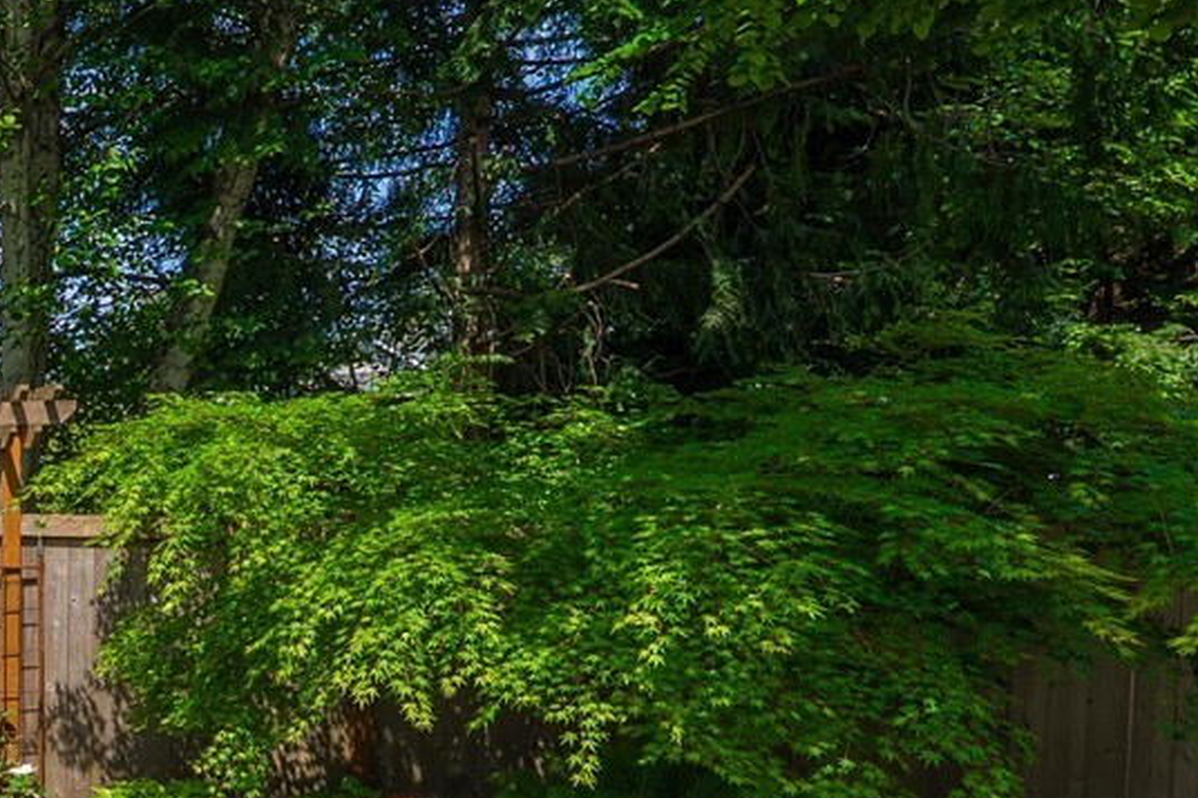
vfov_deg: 34.7
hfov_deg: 31.0
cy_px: 523
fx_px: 1264
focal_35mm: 38
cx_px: -533
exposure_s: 1/100
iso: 80
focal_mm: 12
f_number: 7.1
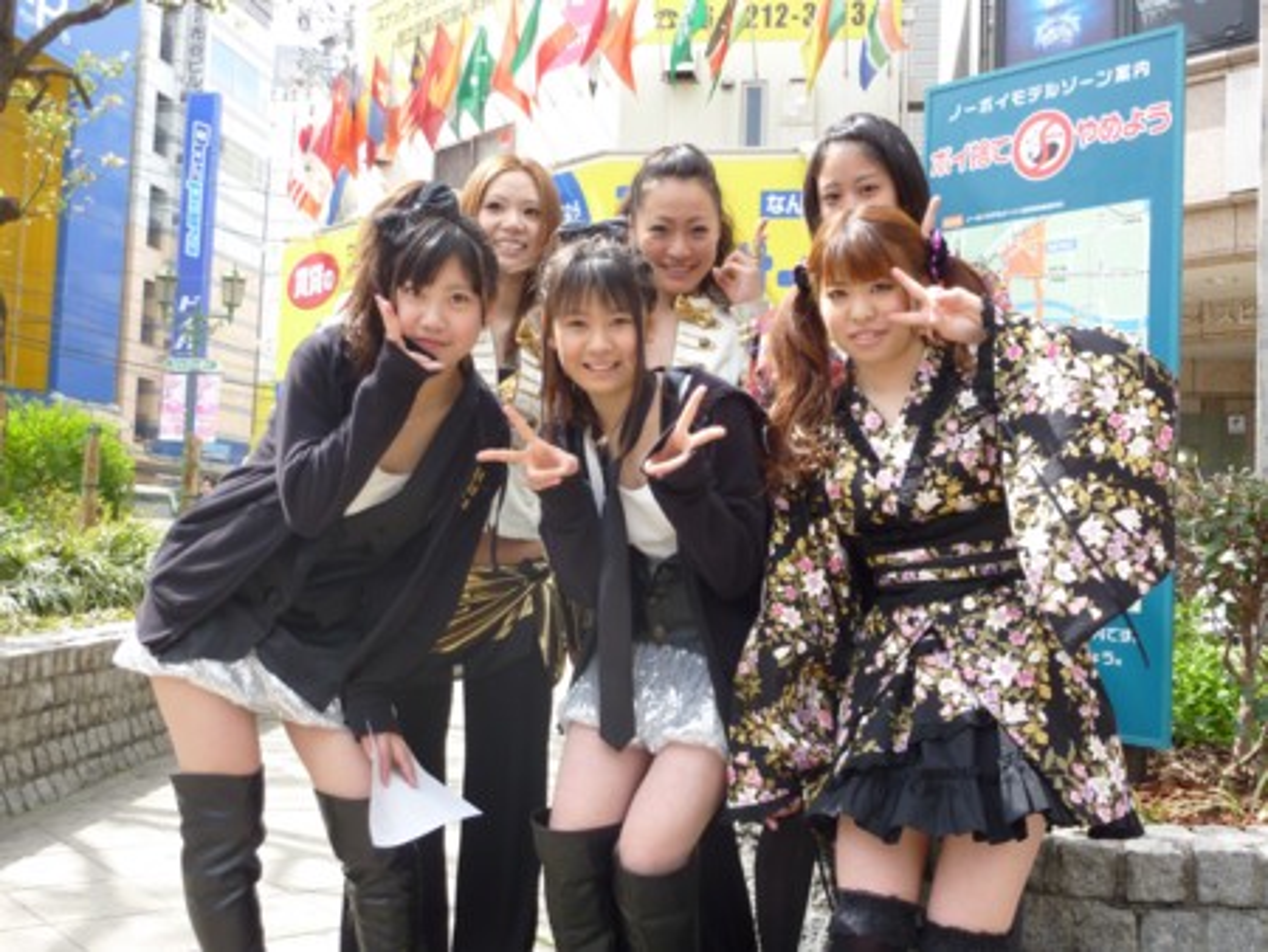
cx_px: 634
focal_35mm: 35
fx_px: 1283
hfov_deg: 52.6
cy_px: 476
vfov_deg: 40.7
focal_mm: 5.7
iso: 80
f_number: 3.5
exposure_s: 1/200
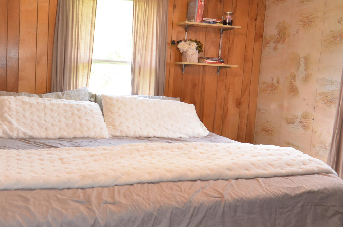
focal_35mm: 38
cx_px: 114
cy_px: 108
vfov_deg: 34.8
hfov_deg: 49.7
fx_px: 363
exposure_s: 1/60
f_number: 2.8
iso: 400
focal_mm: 11
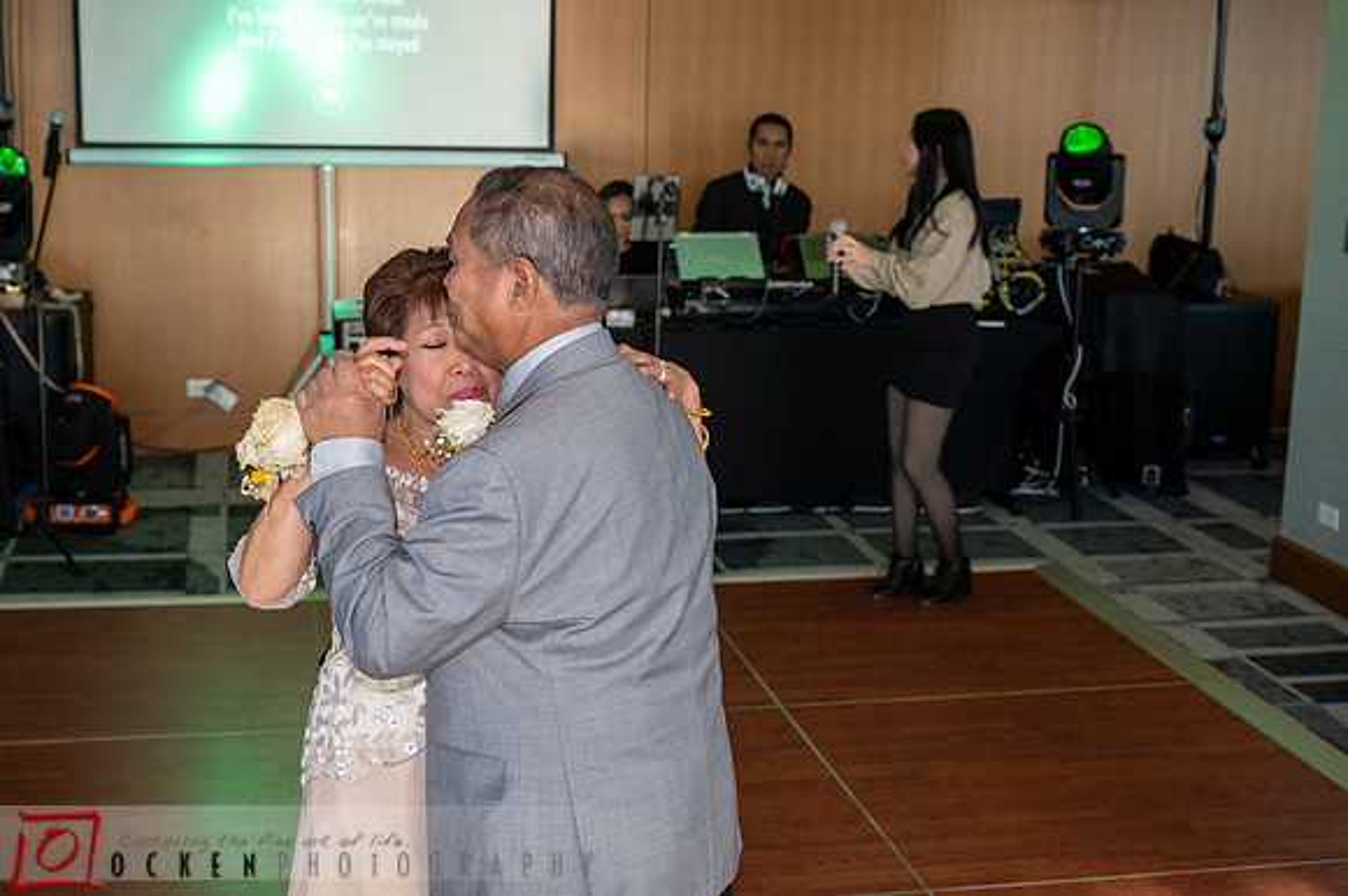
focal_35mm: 50
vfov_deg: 26.9
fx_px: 1873
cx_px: 674
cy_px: 448
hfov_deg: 39.6
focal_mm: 50
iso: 1000
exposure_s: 1/250
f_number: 5.6
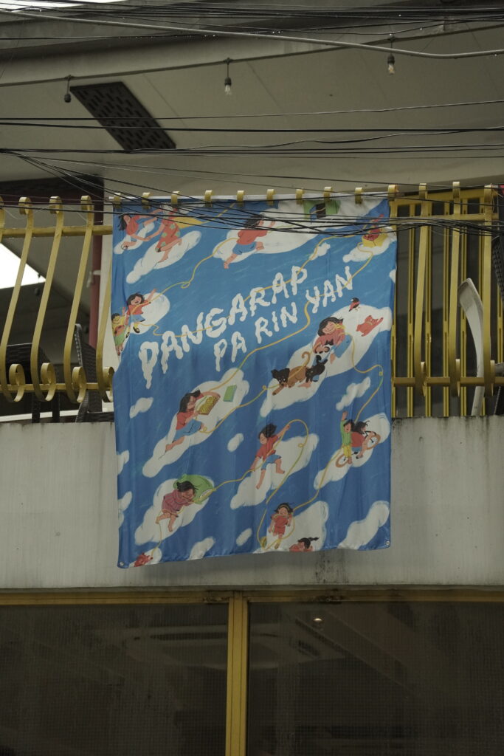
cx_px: 252
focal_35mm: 105
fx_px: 2204
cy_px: 378
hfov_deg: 13.0
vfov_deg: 19.5
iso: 2500
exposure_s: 1/500
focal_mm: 70
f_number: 2.8
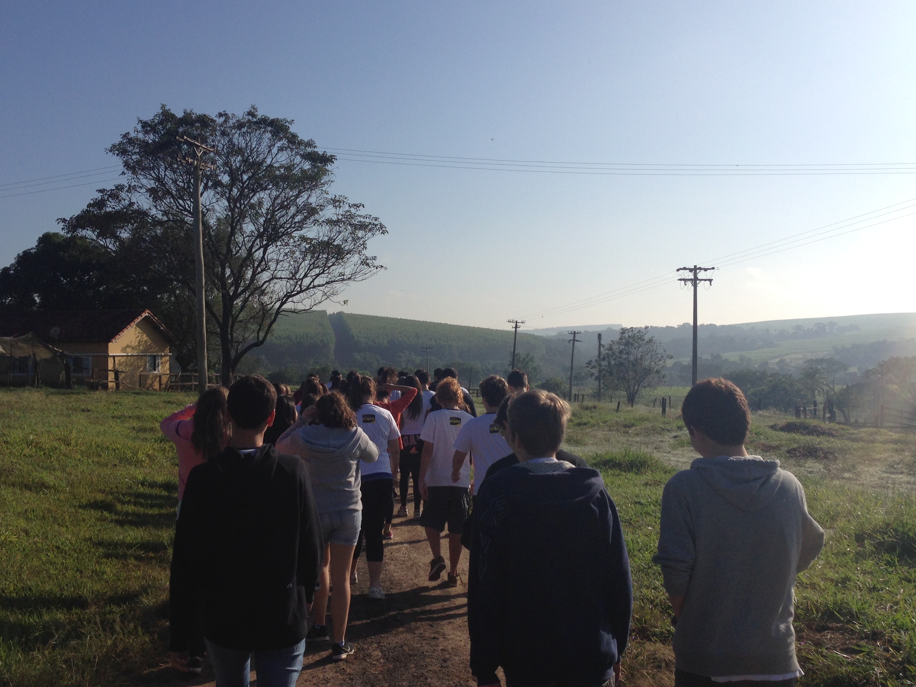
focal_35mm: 39
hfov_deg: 47.7
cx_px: 392
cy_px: 355
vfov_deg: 36.8
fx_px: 1032
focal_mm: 4.12
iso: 50
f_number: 2.4
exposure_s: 1/3012
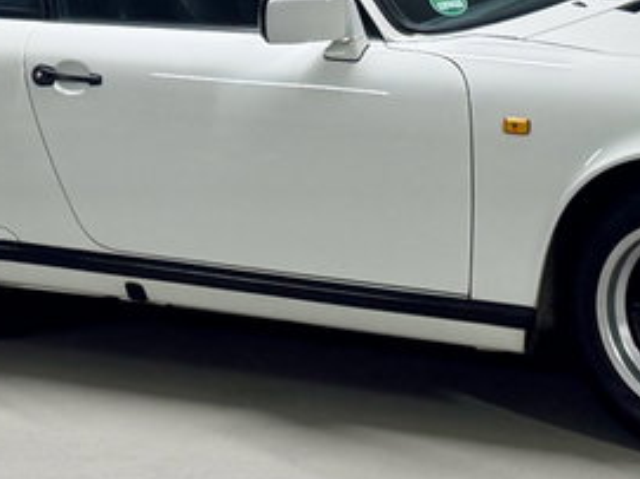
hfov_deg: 28.3
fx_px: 1257
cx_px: 458
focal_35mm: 68
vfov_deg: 20.2
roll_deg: +0.6
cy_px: -99
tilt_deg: -11.3
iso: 200
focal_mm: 6.76
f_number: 1.78
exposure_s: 1/100
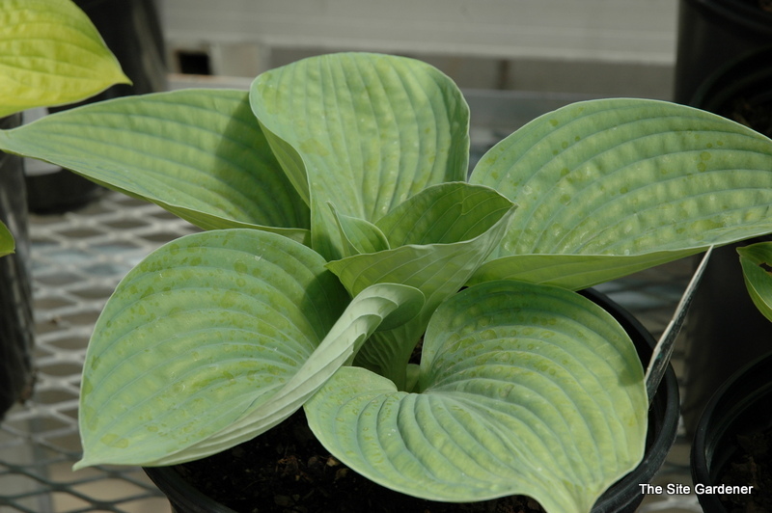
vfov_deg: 14.7
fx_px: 1993
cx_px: 386
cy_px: 256
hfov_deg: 21.9
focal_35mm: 93
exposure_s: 1/250
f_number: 8
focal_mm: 62
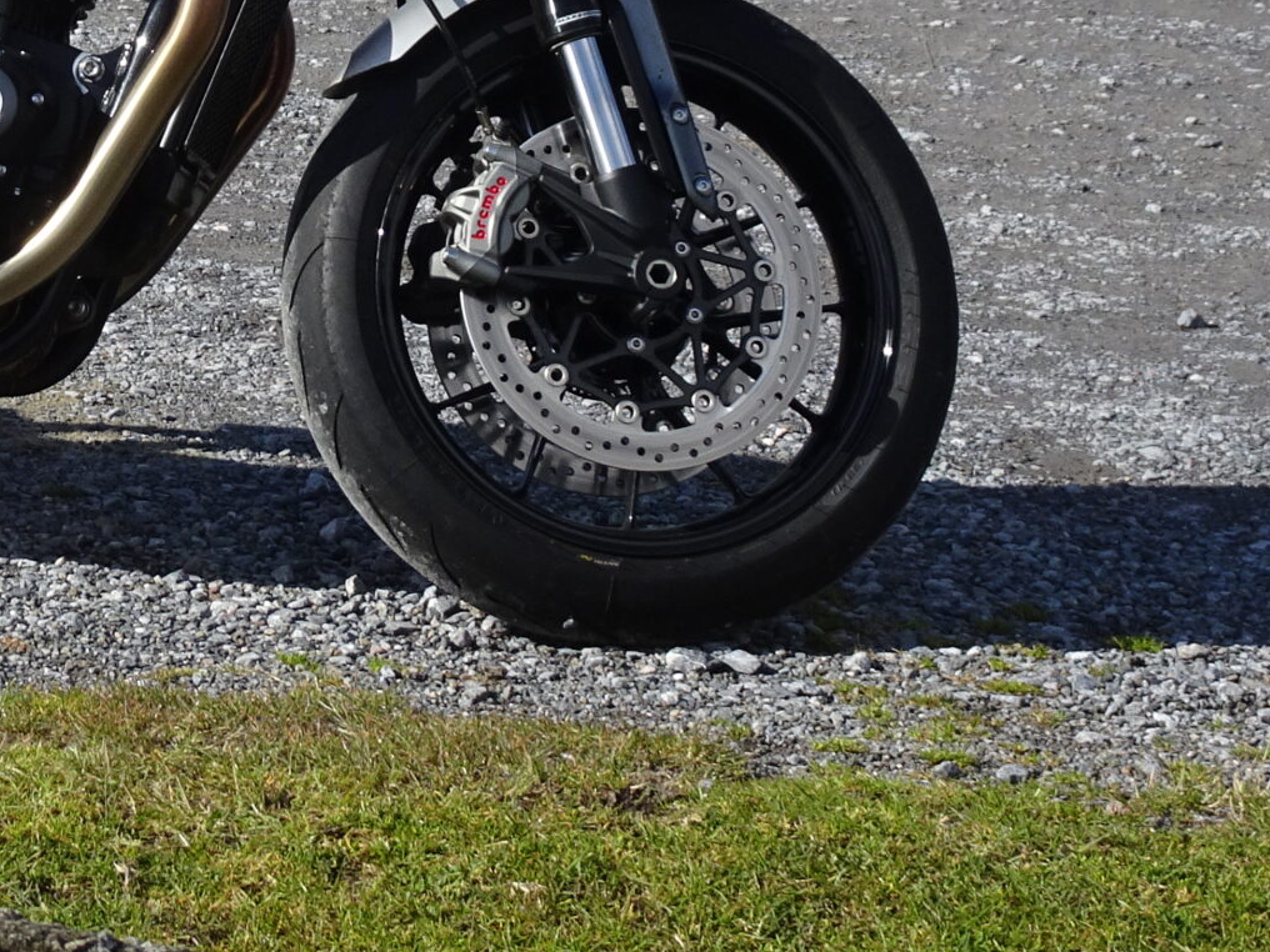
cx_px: -5
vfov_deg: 11.7
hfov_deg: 15.4
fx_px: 4623
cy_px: 44
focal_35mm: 126
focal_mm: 8.51
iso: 80
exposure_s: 1/640
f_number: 4.5
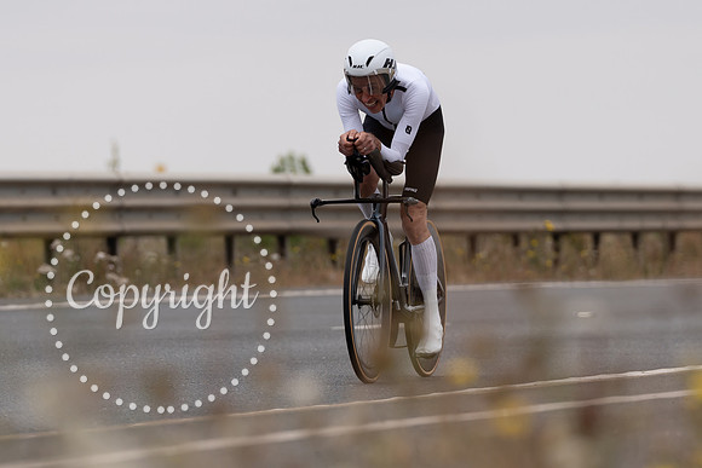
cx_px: 414
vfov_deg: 3.7
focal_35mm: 375
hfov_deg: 5.5
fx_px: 7305
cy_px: 204
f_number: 3.5
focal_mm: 200
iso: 100
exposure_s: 1/800
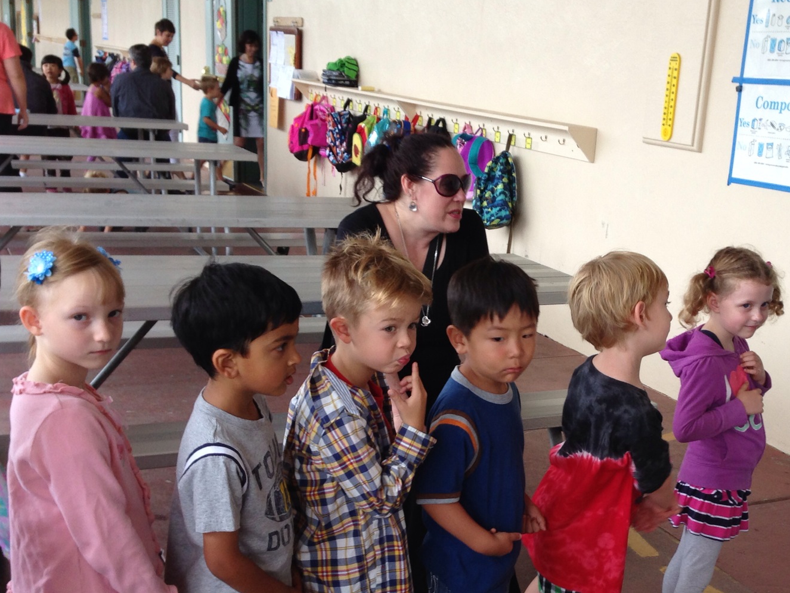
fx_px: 1164
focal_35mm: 51
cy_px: 441
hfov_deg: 37.0
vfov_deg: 28.2
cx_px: 535
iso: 64
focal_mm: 4.13
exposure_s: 1/40
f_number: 2.4
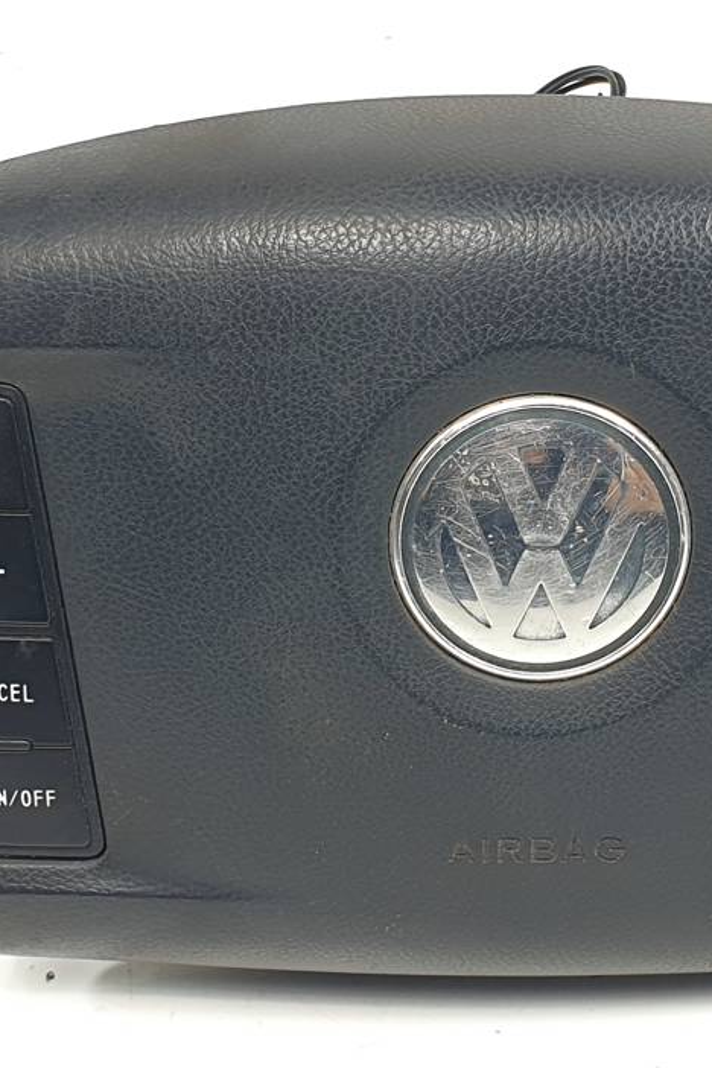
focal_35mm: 37
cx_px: 534
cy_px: 537
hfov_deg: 35.2
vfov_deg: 51.9
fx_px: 1098
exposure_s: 1/129
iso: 50
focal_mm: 4.3
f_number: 2.4
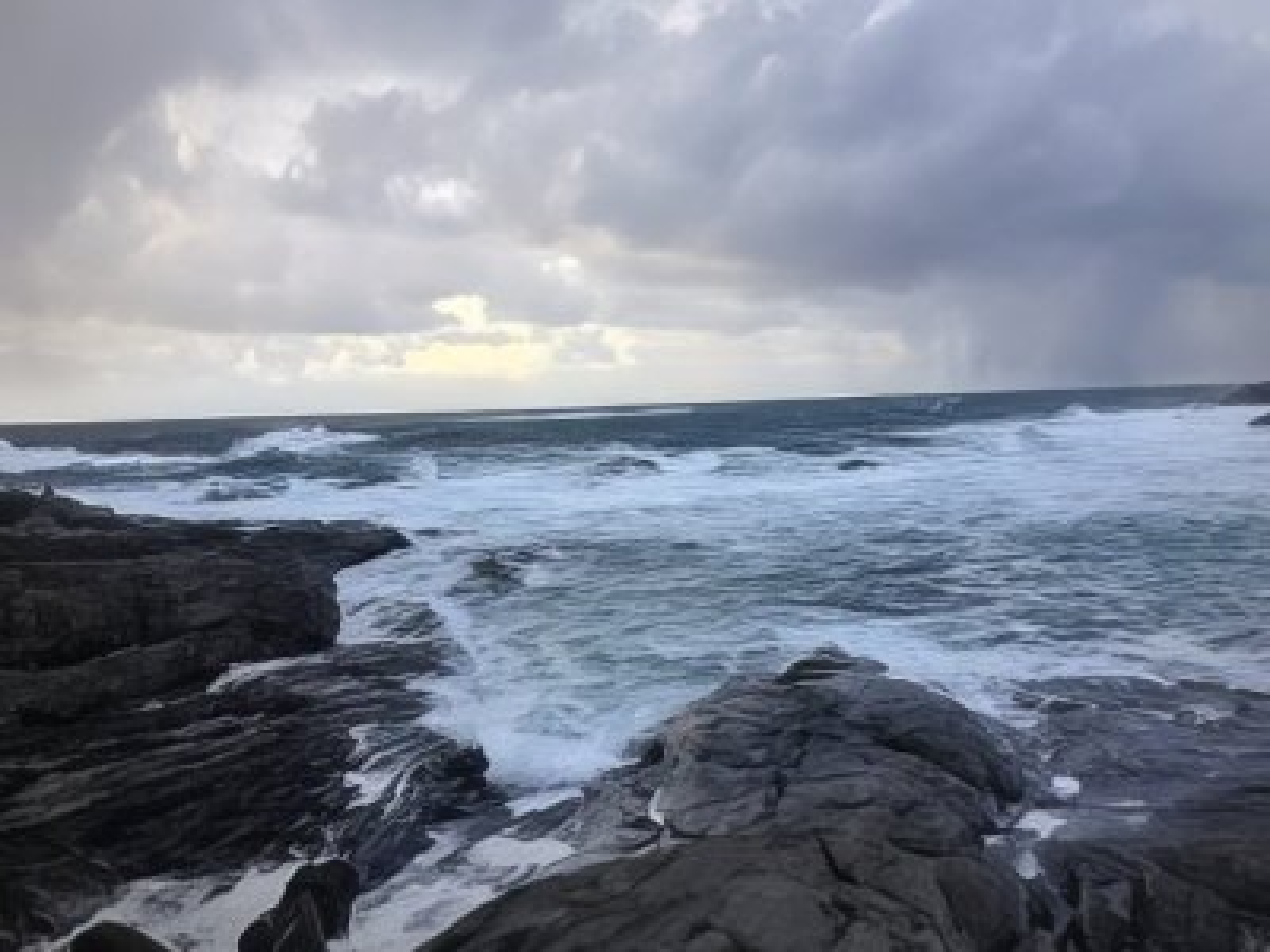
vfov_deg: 40.7
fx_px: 1284
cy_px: 476
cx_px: 635
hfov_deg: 52.6
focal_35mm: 35
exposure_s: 1/226
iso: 50
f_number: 2.4
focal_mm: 4.3
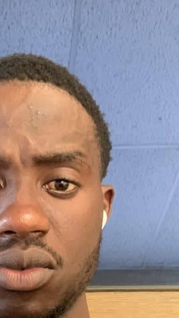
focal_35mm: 73
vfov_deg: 28.7
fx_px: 616
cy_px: 219
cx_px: 3
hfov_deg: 16.2
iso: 400
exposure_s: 1/30
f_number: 2.2
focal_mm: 2.87
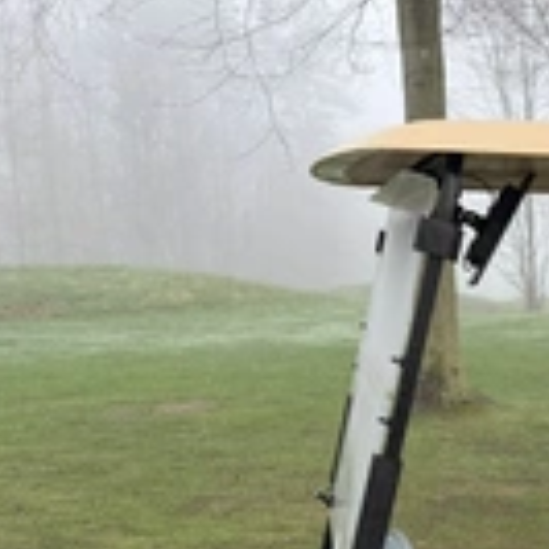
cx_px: 636
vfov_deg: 25.3
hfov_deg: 24.7
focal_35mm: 64
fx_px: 1148
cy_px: 578
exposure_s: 1/284
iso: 80
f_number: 1.78
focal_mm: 6.76
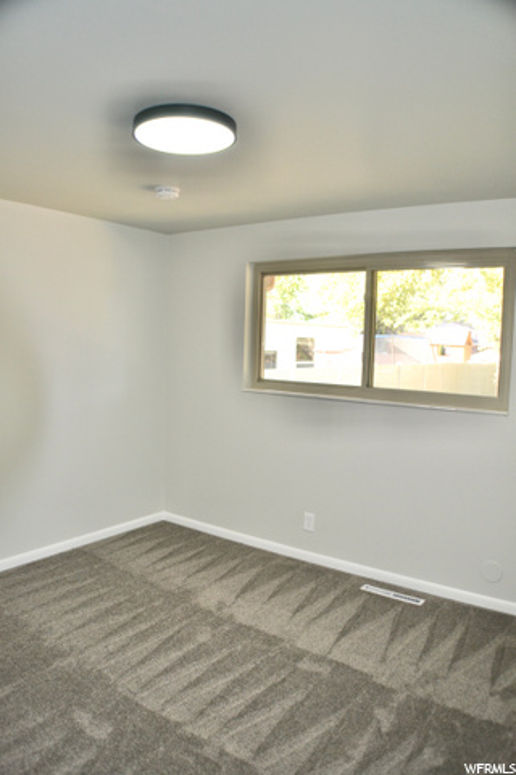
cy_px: 388
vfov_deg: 57.2
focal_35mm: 33
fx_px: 709
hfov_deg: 40.0
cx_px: 258
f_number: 3.8
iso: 450
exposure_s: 1/60
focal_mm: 22
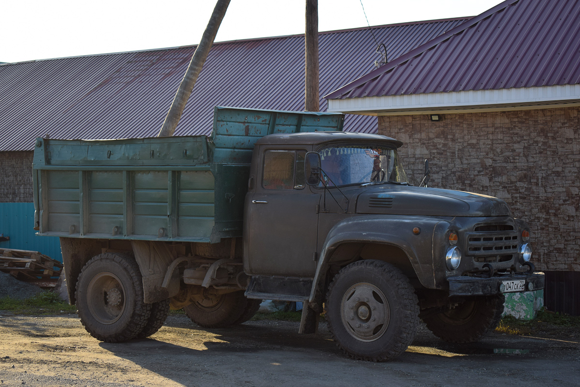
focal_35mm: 75
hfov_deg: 27.0
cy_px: 194
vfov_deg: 18.2
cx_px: 290
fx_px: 1208
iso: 100
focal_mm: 50
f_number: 5.6
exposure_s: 1/200
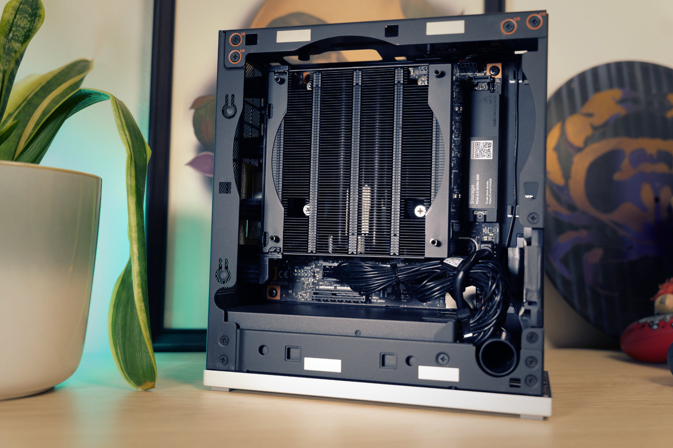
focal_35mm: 37
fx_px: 692
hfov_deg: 51.9
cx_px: 336
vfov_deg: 35.9
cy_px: 224
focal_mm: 37
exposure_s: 1/100
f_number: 4.5
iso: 800
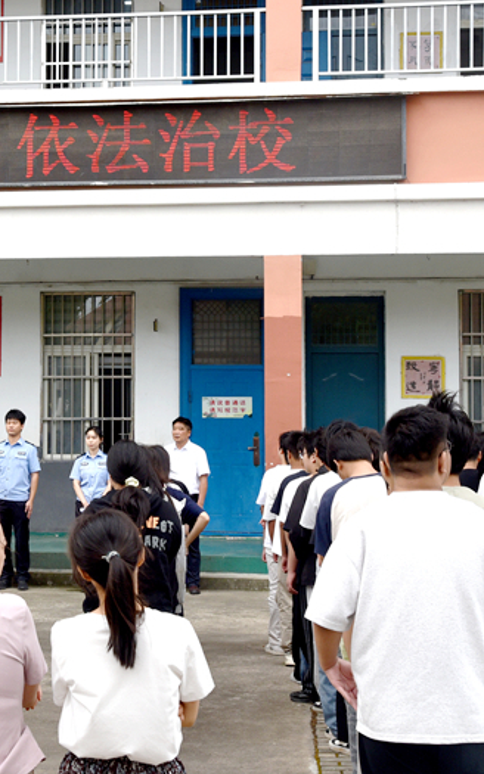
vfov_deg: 34.6
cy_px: 389
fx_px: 1246
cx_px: -44
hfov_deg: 20.9
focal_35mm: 59
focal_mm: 38
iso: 200
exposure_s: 1/320
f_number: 9
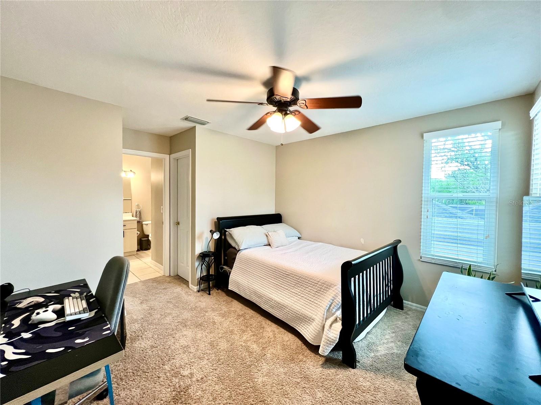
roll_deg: -0.1
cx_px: 270
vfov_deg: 89.9
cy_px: 202
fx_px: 203
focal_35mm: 13
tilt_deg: -1.5
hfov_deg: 106.2
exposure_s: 1/120
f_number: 1.8
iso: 200
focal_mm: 1.57
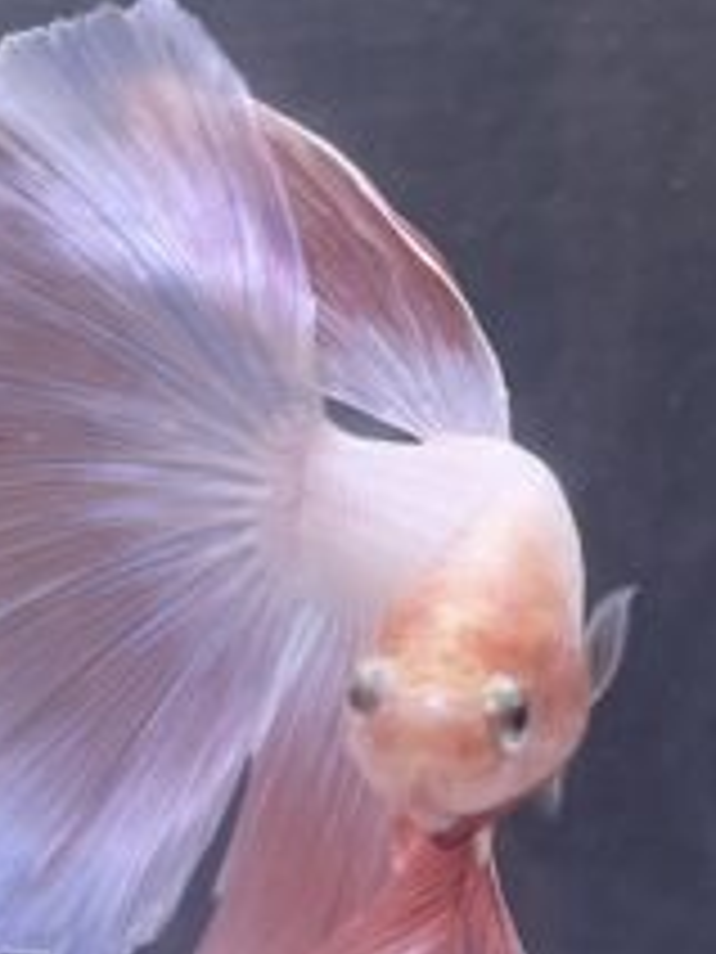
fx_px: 1351
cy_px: 562
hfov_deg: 29.5
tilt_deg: -3.7
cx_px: 257
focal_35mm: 49
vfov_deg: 38.8
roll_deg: +1.6
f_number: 1.6
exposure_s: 1/100
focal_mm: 4.2
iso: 100
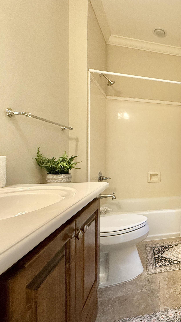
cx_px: 204
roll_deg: -0.7
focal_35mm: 21
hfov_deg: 41.4
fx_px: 179
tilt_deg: -0.5
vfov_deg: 83.8
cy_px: 158
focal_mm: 2.22
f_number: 2.2
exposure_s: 1/60
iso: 200
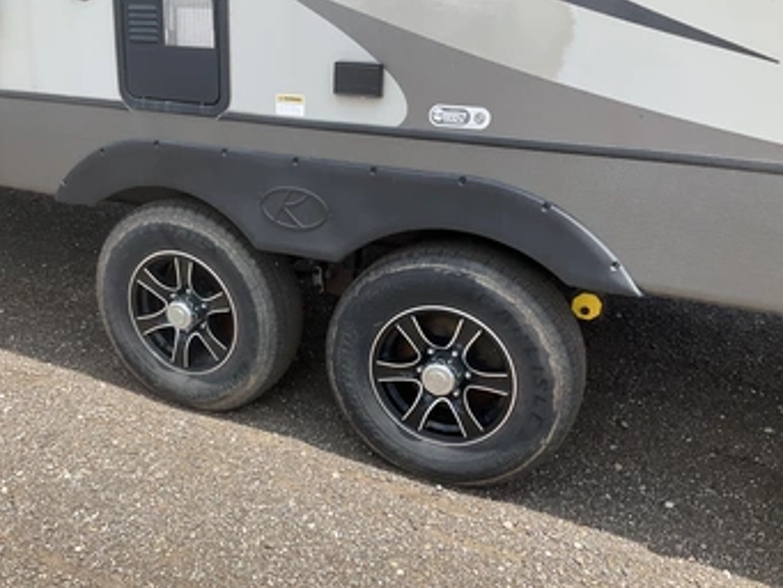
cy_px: 319
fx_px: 769
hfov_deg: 53.7
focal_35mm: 34
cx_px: 331
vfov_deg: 41.8
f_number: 1.8
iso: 25
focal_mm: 3
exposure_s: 1/978
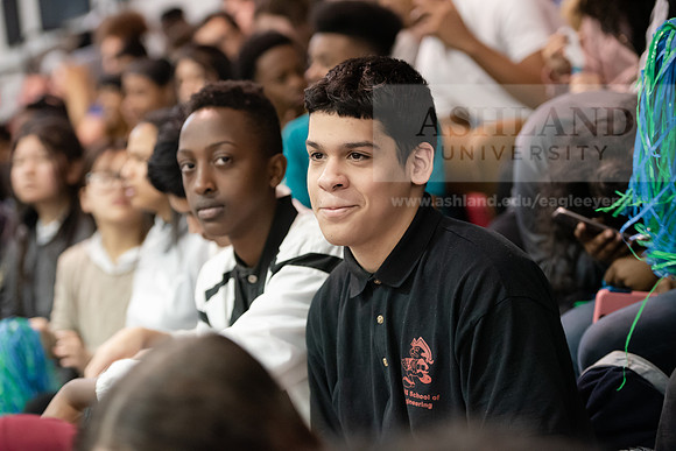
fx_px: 1784
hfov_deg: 21.5
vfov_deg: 14.4
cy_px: 226
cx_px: 338
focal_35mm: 95
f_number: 3.2
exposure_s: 1/200
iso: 6400
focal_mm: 95
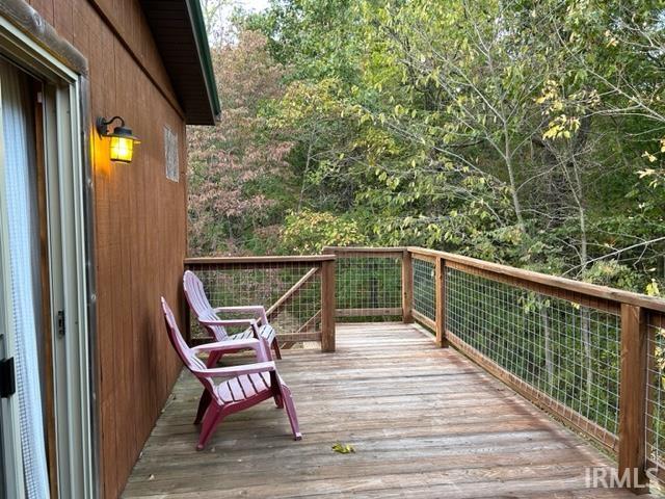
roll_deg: -0.6
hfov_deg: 67.3
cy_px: 250
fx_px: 499
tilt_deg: -3.5
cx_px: 332
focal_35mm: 26
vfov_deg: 53.1
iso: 100
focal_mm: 5.7
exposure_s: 1/121
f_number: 1.5
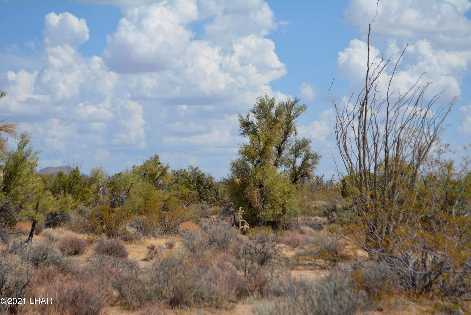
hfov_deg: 24.6
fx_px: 1080
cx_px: 236
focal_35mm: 82
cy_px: 158
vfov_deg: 16.6
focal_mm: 55
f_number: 7.1
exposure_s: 1/2000
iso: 400
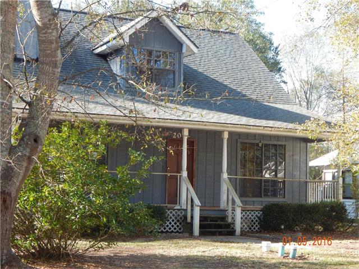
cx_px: 180
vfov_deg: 21.3
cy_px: 134
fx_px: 716
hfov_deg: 28.2
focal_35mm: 69
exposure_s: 1/100
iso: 125
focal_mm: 12.3
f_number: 4.1
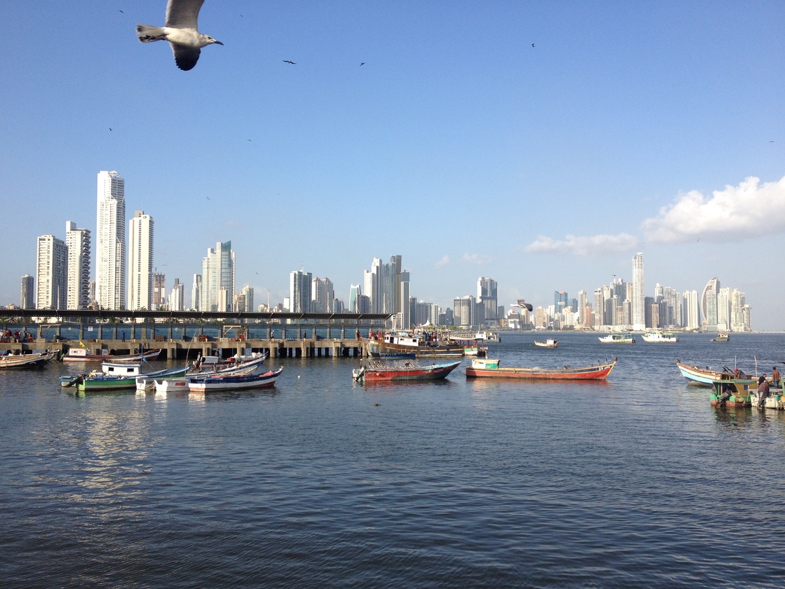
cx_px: 392
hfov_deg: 52.6
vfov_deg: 40.7
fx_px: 794
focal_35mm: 35
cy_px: 294
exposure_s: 1/1346
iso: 50
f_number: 2.4
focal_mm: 4.28
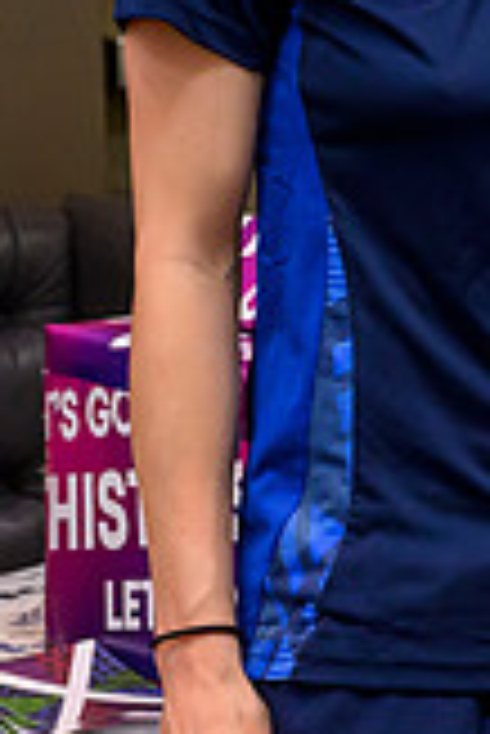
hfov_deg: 7.8
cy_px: 177
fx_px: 3341
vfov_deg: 12.5
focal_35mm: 164
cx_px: 1124
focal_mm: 39
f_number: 4.5
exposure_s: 1/200
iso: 4000
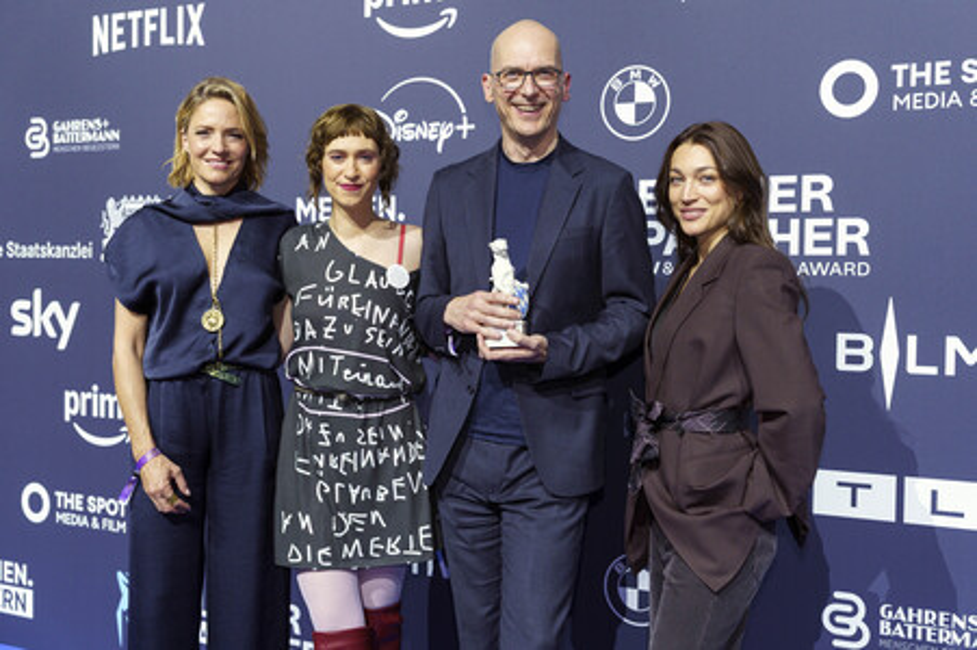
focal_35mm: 43
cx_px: 488
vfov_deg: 31.1
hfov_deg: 45.5
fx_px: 1166
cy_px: 325
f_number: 4
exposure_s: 1/250
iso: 1250
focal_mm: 43
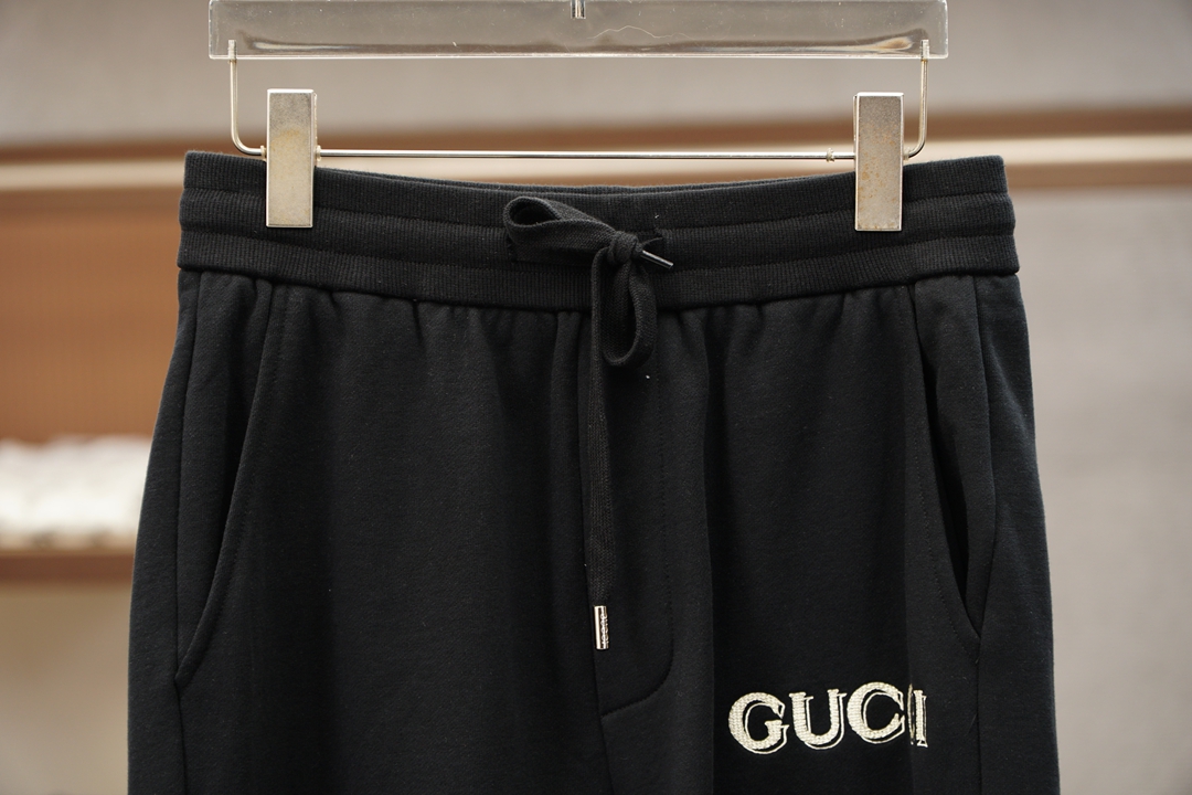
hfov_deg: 19.5
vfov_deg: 13.0
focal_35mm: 105
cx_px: 596
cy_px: 398
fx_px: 3476
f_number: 3.5
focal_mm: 70
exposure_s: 1/125
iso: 250
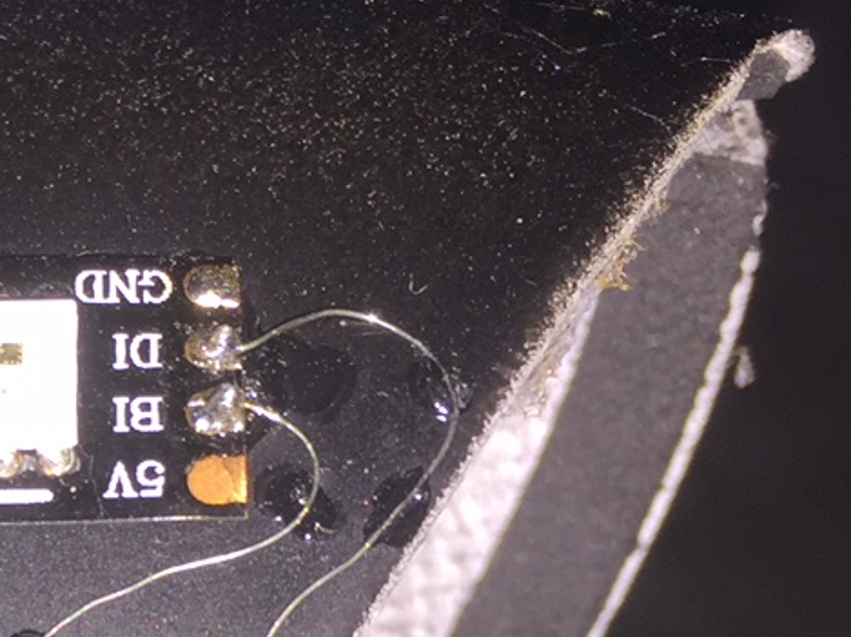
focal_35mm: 101
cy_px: 635
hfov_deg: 18.3
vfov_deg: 14.4
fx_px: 2481
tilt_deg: -57.5
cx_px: -223
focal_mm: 4.15
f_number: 2.2
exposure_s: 1/94
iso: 32
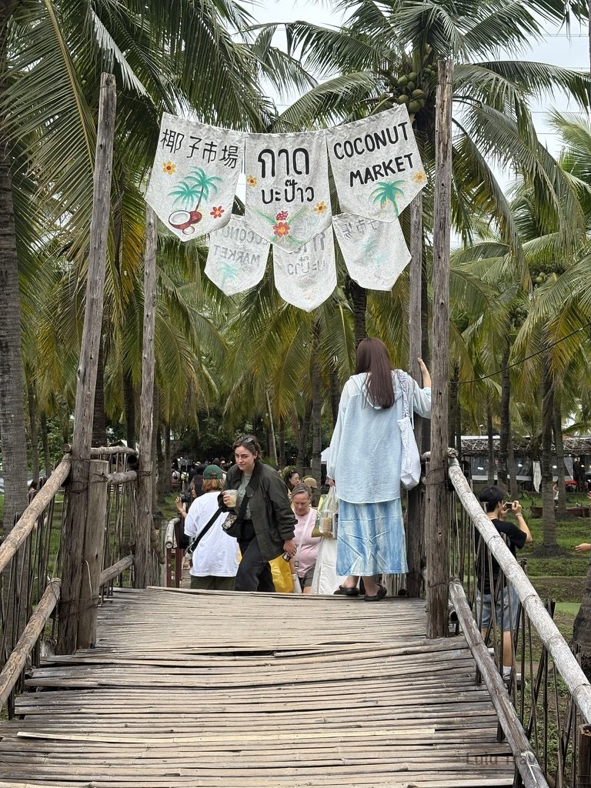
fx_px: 1184
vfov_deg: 36.8
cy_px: 394
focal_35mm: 52
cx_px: 296
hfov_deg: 28.0
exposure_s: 1/1241
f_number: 1.6
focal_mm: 5.96
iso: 32
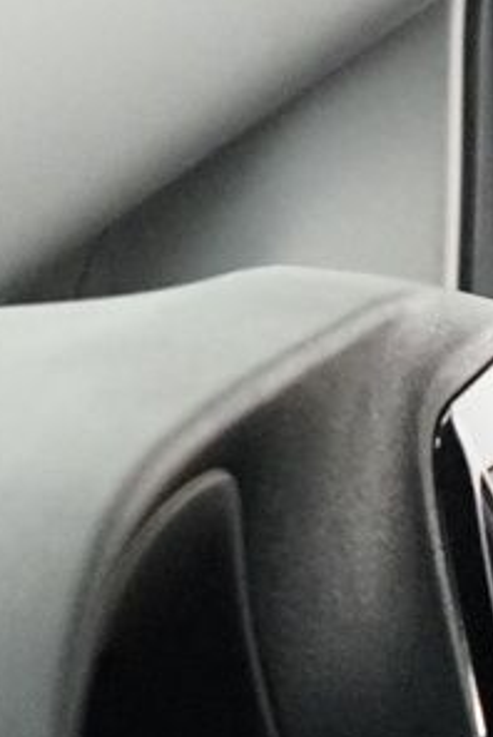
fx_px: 5185
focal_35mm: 253
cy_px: 1194
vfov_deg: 7.9
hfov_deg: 4.5
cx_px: 2657
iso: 4000
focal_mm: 30
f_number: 3.5
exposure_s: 1/160
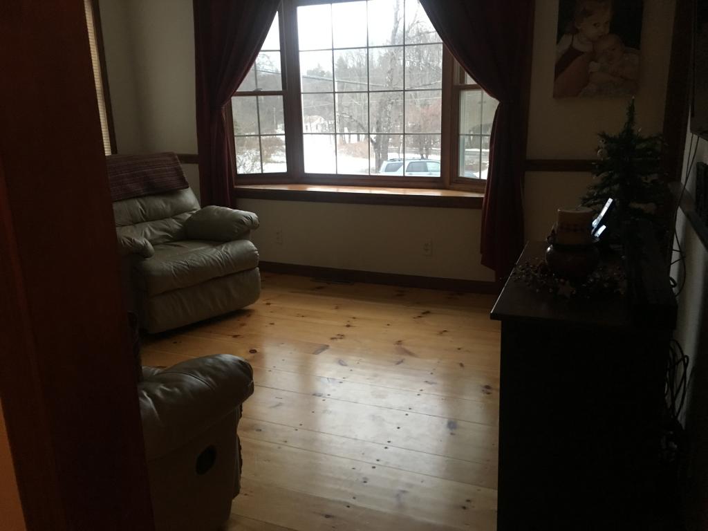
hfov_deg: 61.7
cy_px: 266
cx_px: 354
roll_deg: +1.0
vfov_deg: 48.2
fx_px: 593
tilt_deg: -15.2
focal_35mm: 29
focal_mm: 4.15
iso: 200
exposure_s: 1/15
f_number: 2.2
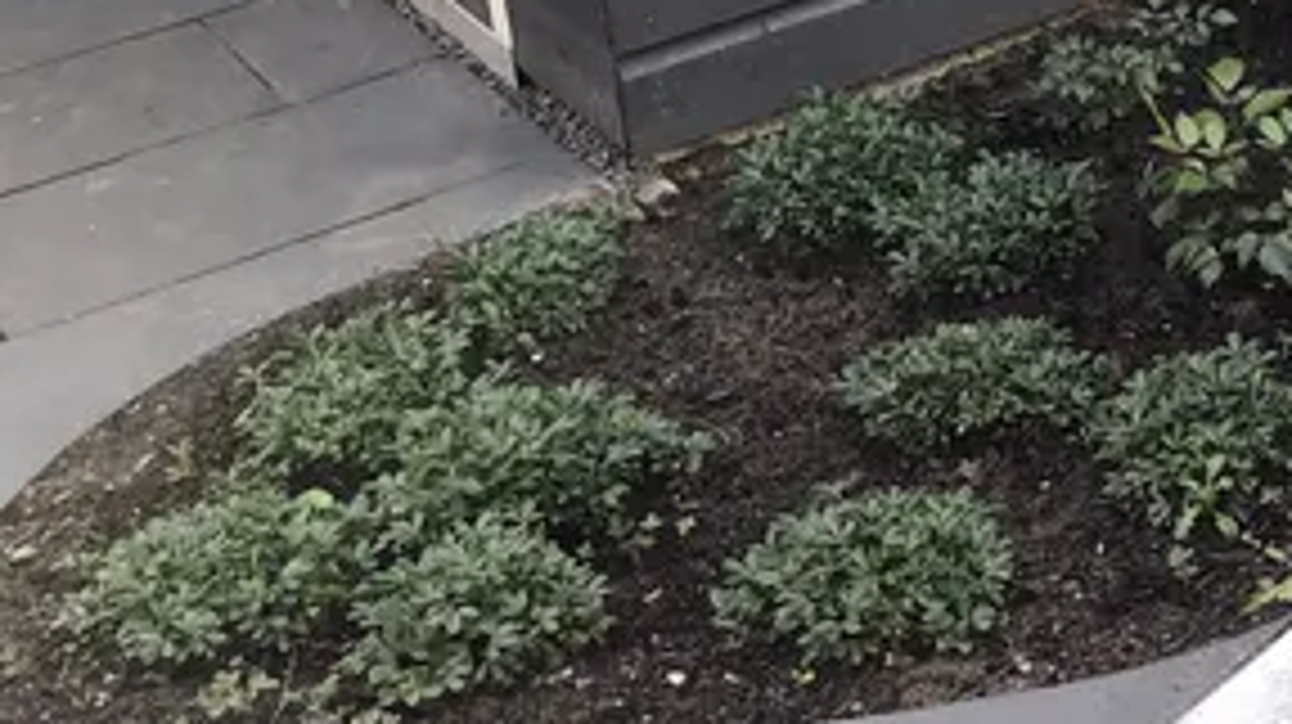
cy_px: -297
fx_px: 2910
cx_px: 1616
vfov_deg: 13.5
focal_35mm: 85
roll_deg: +4.7
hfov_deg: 22.7
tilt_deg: -18.9
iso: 20
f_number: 1.8
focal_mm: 3.99
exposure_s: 1/154
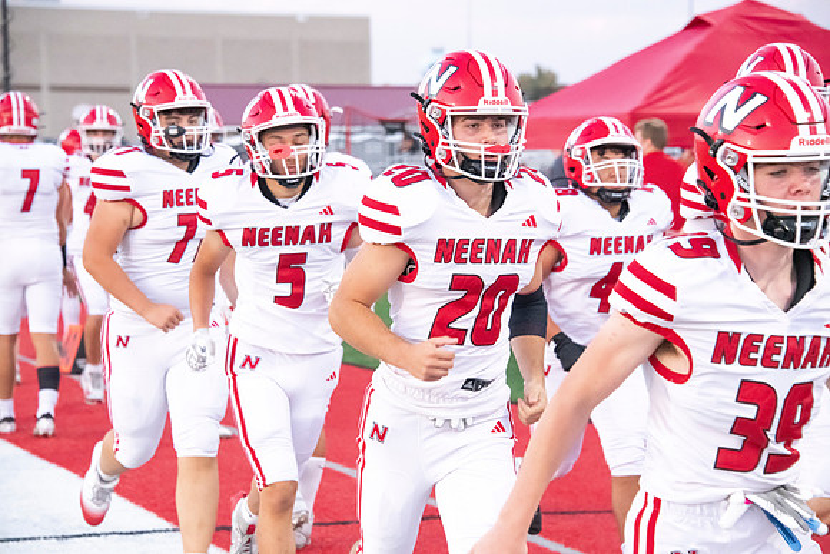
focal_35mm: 125
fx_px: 2882
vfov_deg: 11.0
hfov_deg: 16.4
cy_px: 277
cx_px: 415
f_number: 7.1
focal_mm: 125
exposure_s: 1/800
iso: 10000
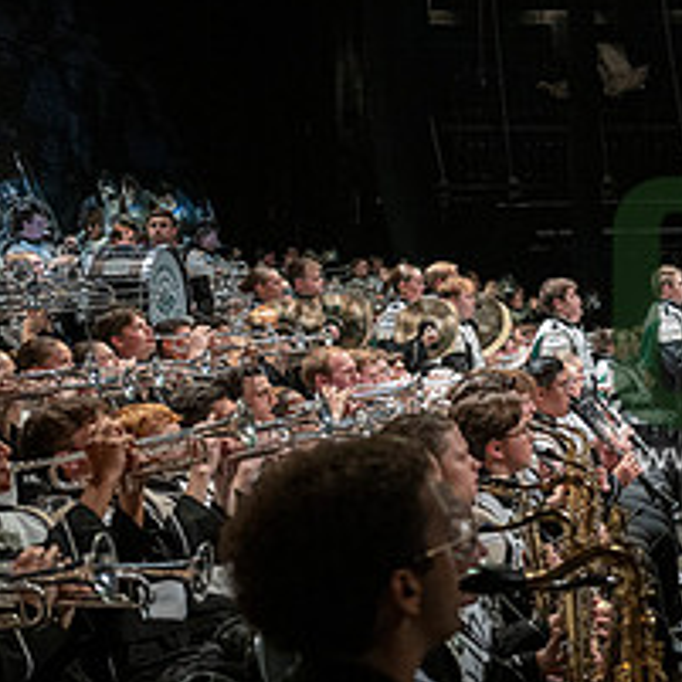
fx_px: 1315
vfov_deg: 29.1
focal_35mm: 59
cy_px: 338
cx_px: 869
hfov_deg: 25.4
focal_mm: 24
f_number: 2.8
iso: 3200
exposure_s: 1/500
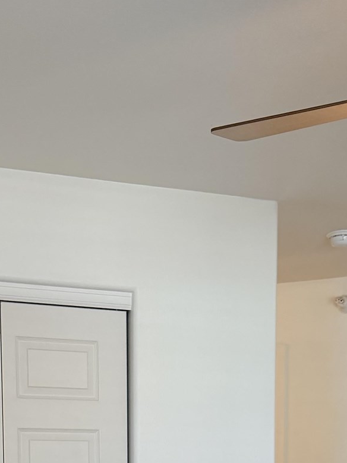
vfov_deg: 25.0
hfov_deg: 20.7
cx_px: 178
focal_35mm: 71
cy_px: 541
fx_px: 949
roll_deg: +0.6
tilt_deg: -2.5
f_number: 1.78
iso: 160
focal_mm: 6.76
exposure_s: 1/222
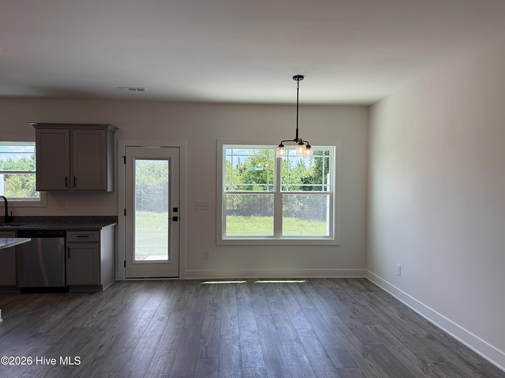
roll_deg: -0.3
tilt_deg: -0.5
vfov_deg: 56.8
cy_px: 189
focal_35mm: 24
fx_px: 350
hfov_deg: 71.6
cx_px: 252
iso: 100
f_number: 1.78
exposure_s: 1/593
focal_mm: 6.76
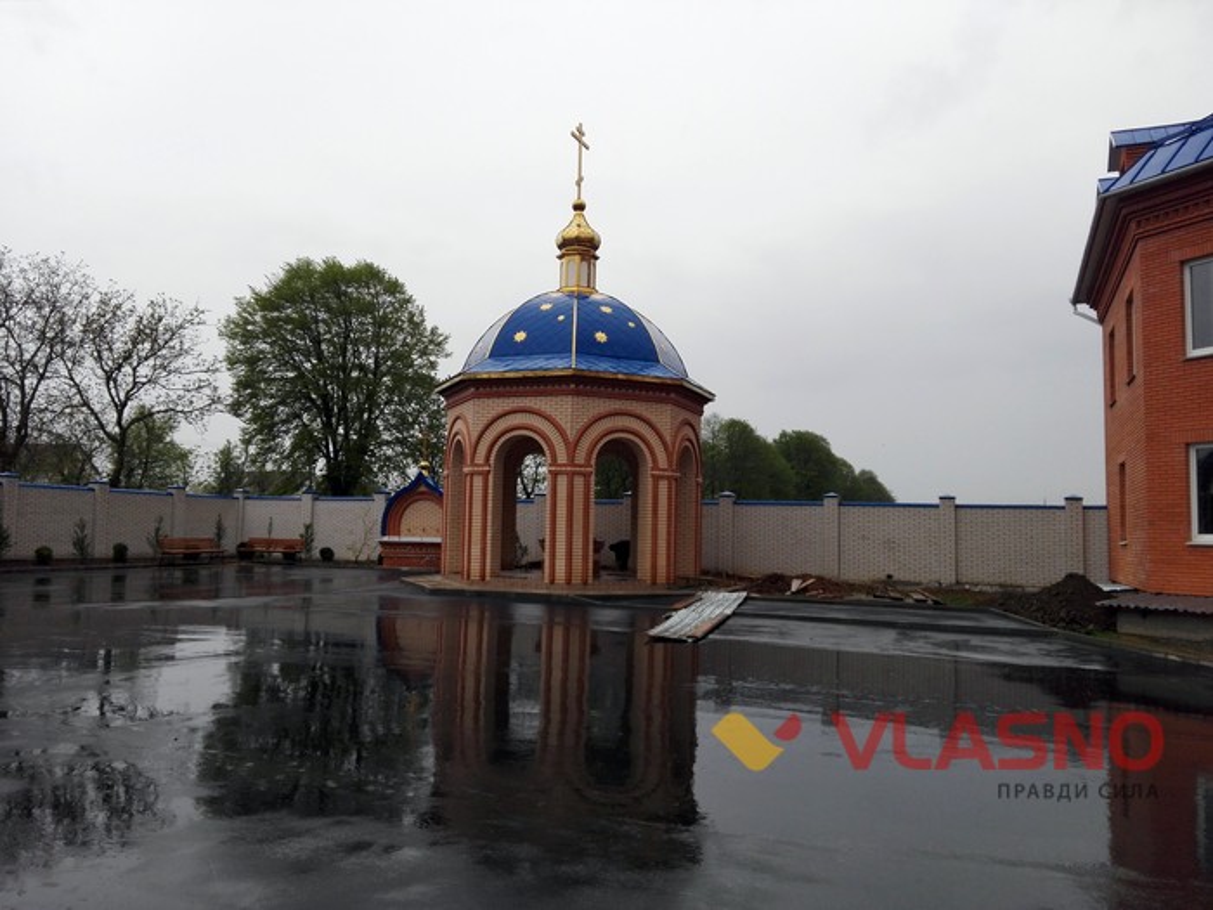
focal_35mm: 27
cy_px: 455
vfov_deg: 51.4
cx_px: 606
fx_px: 946
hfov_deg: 65.3
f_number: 2
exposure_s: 1/351
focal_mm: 3.68
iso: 100
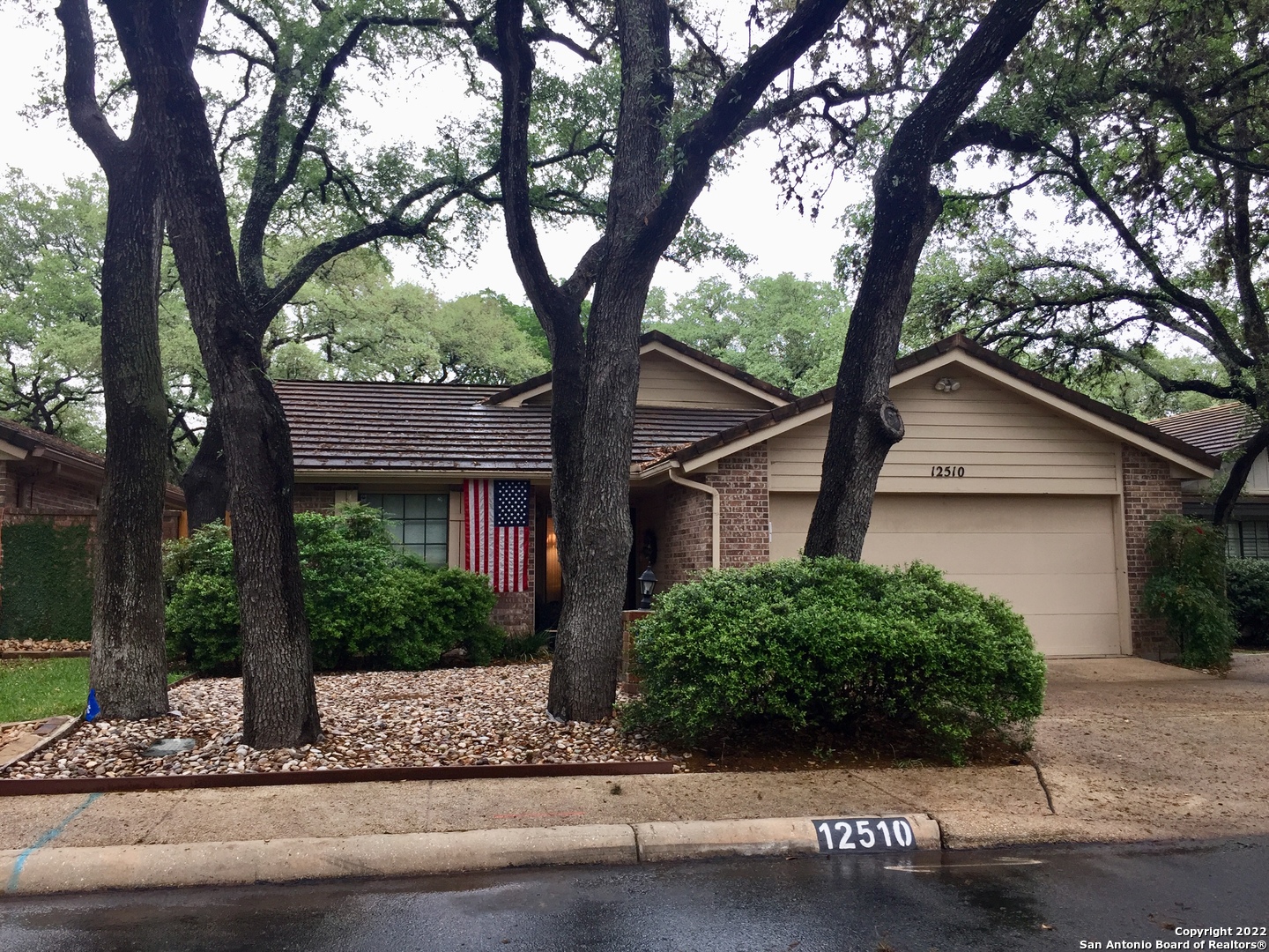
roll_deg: -1.5
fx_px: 1063
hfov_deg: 61.7
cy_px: 476
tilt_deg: +5.5
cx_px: 634
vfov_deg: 48.2
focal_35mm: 29
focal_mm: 4.15
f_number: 2.2
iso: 40
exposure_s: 1/120
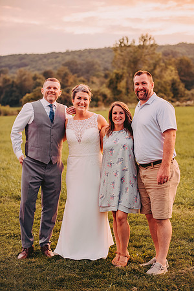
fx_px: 566
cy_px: 146
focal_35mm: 70
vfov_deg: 28.8
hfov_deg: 19.5
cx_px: 97
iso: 1000
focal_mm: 70
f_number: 2.8
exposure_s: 1/100
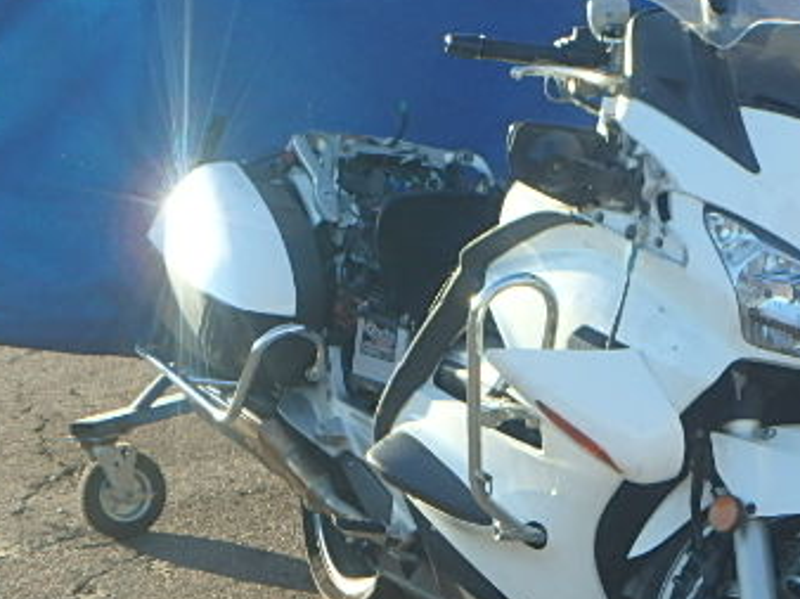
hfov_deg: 18.1
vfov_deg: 13.7
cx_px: 611
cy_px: 268
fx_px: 2494
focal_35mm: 108
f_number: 5.1
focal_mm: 10.1
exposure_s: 1/160
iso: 125
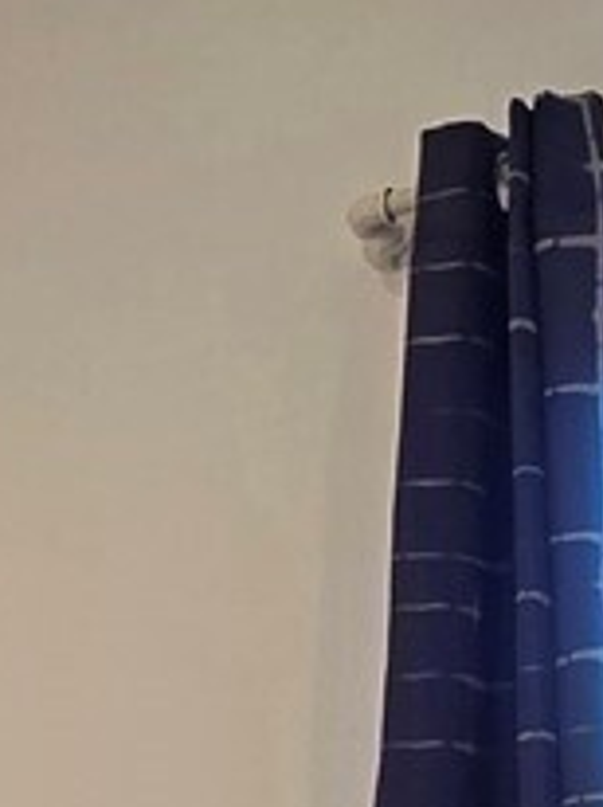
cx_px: -552
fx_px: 2351
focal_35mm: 101
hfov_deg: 13.0
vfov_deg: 17.1
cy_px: 1305
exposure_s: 1/56.8
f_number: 2.2
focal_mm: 2.2
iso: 64
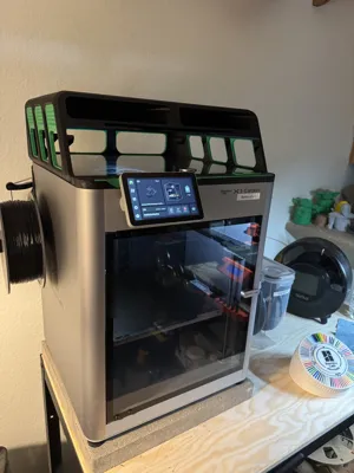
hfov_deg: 56.8
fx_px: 327
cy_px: 236
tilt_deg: -16.8
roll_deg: -3.7
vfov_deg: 71.6
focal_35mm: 24
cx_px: 177
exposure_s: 1/43
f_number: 1.78
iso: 800
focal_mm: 6.76
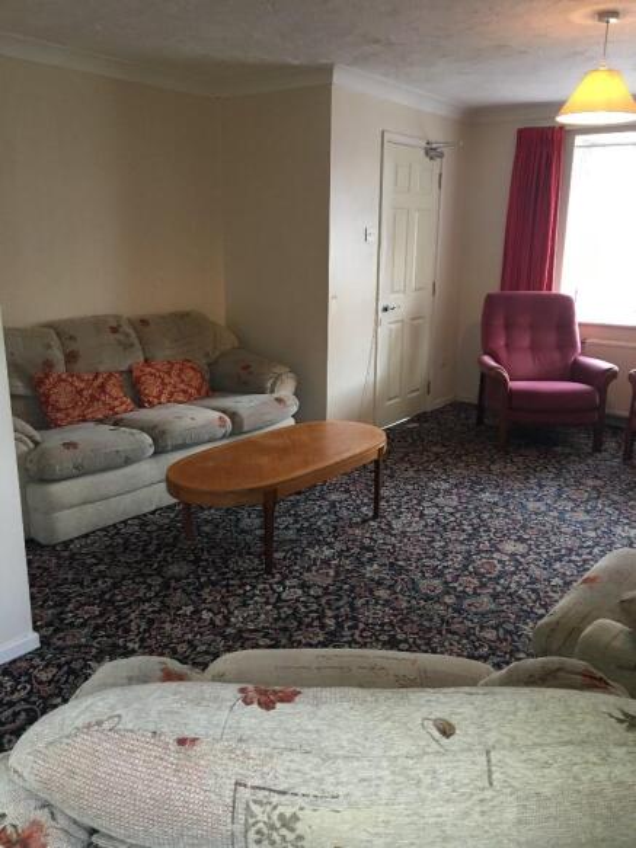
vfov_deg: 61.7
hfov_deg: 48.2
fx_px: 711
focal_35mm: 29
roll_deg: +0.4
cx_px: 318
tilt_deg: -15.5
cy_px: 424
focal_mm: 4.15
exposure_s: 1/33
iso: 160
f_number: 2.2
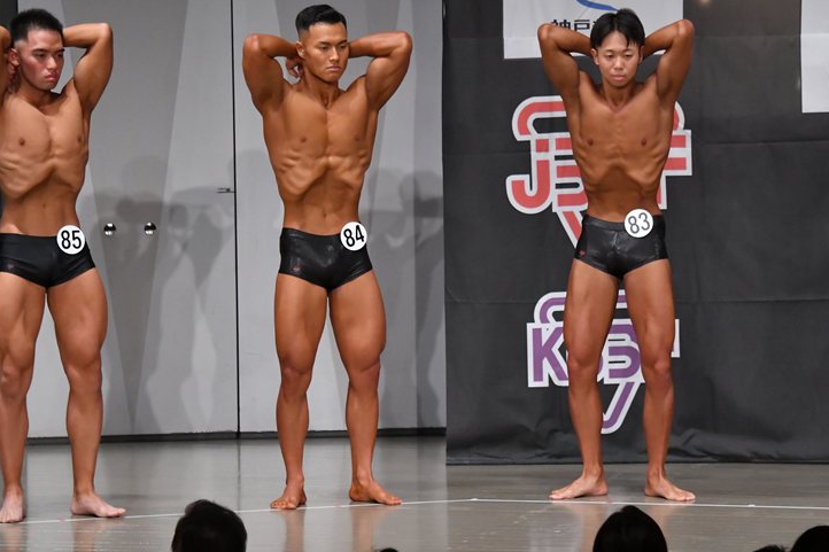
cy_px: 279
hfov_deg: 8.8
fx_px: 5364
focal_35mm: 233
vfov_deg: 5.9
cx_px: 410
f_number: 5.6
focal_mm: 145
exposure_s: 1/400
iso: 5000
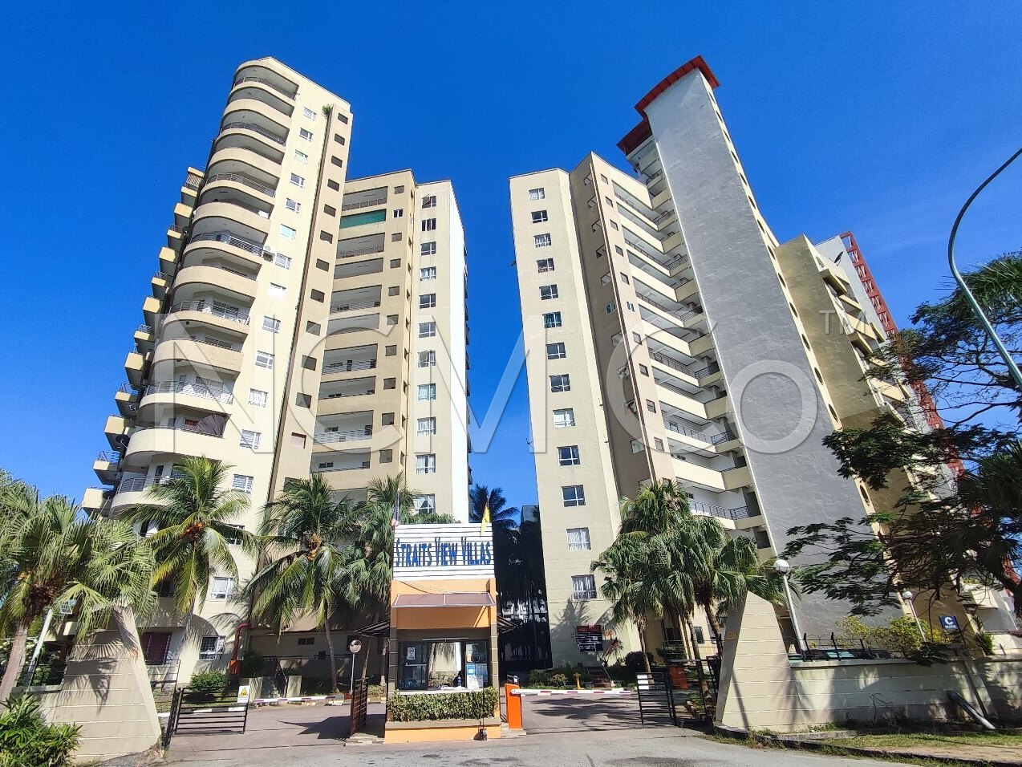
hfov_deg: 94.5
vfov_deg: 78.1
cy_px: 384
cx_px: 511
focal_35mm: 16
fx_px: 472
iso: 50
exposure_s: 1/1301
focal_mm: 1.65
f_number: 2.2
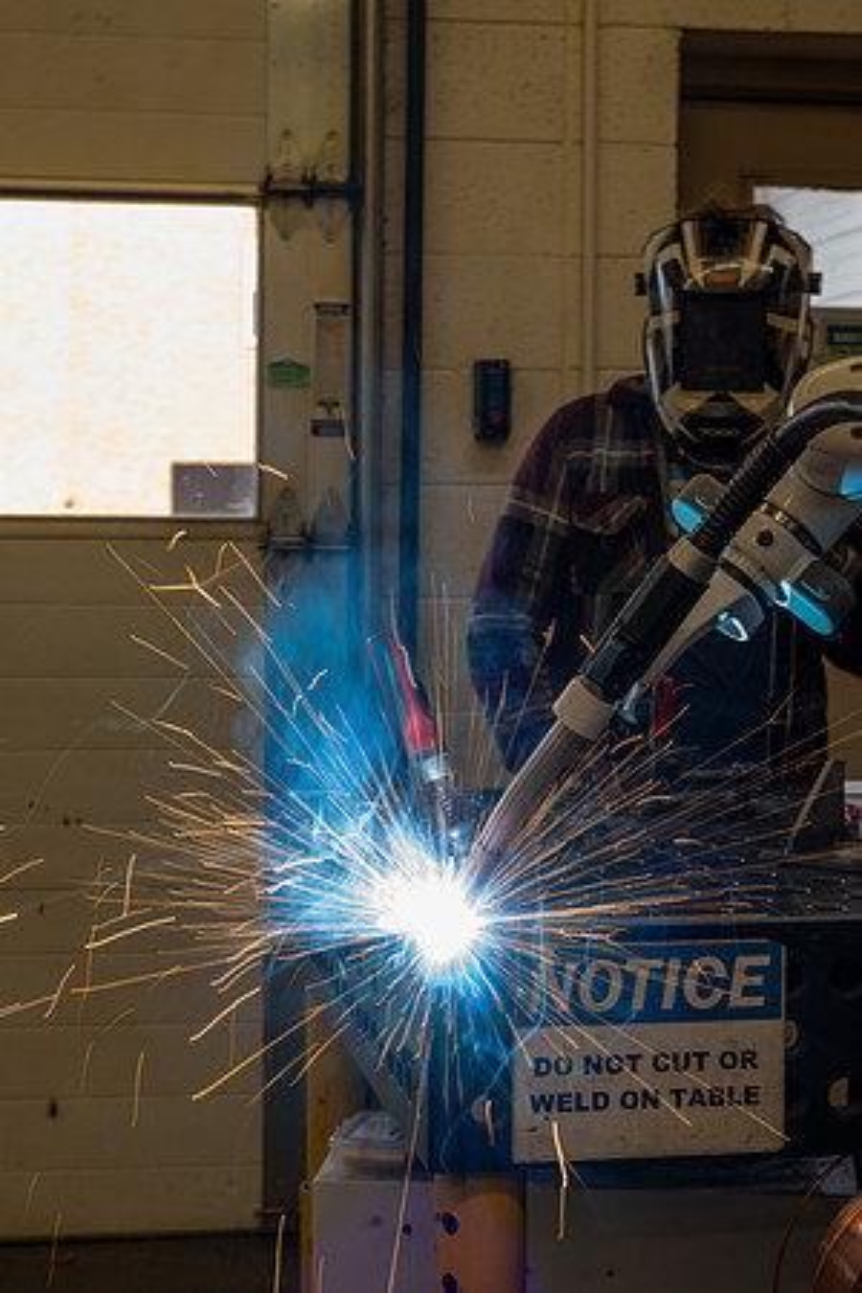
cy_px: 646
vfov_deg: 28.8
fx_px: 2514
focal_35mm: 70
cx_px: 431
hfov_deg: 19.5
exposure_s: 1/25
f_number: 10
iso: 400
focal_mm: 70
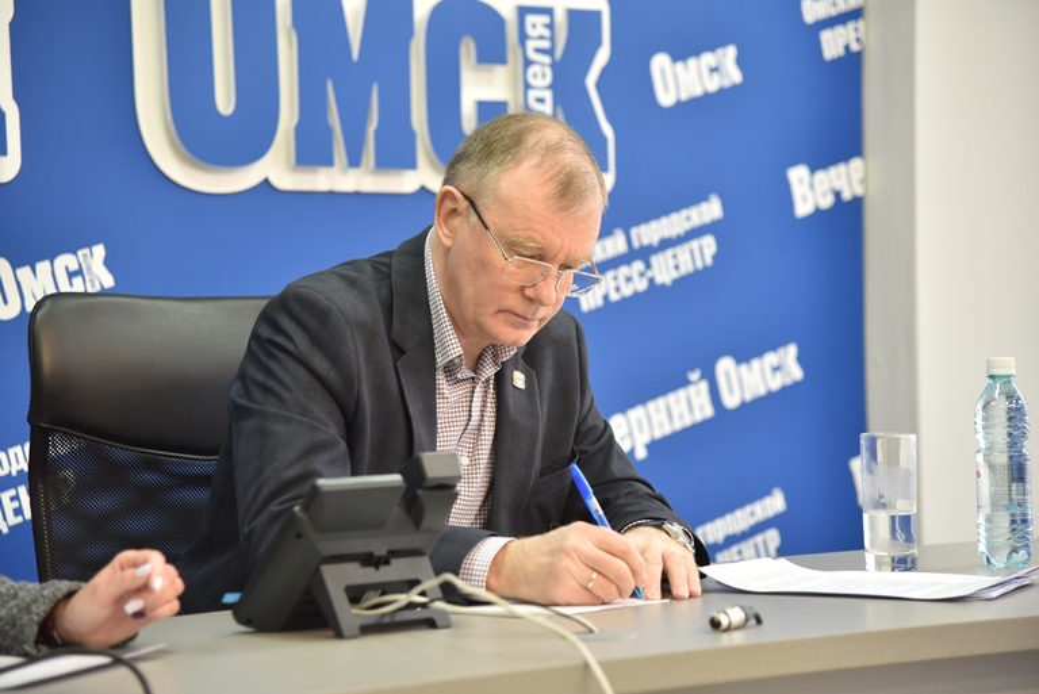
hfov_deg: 19.4
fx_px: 3032
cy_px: 347
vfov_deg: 13.1
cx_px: 520
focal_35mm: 105
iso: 1000
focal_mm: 105
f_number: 4
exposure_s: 1/160
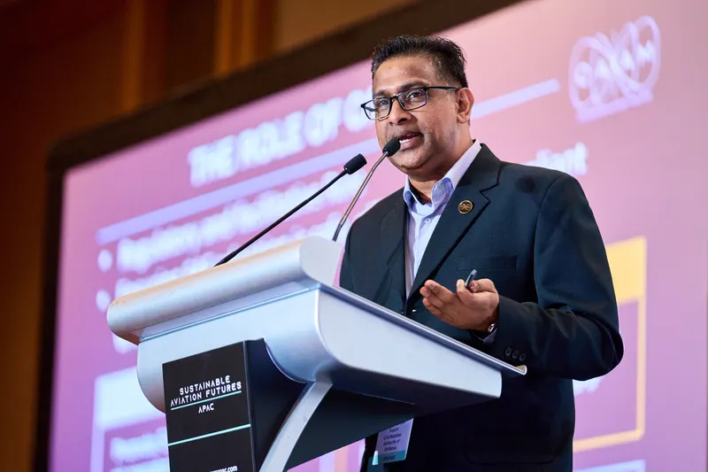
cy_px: 236
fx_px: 3067
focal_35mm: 156
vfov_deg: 8.8
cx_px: 354
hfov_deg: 13.2
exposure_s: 1/200
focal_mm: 156
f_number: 2.8
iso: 4000
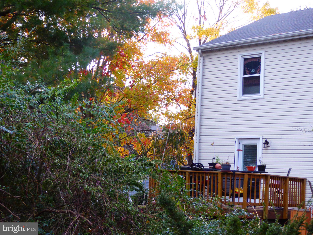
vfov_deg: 22.6
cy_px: 118
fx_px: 588
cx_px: 156
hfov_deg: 29.8
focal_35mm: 65
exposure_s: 1/40
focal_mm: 11.7
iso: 400
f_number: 4.4
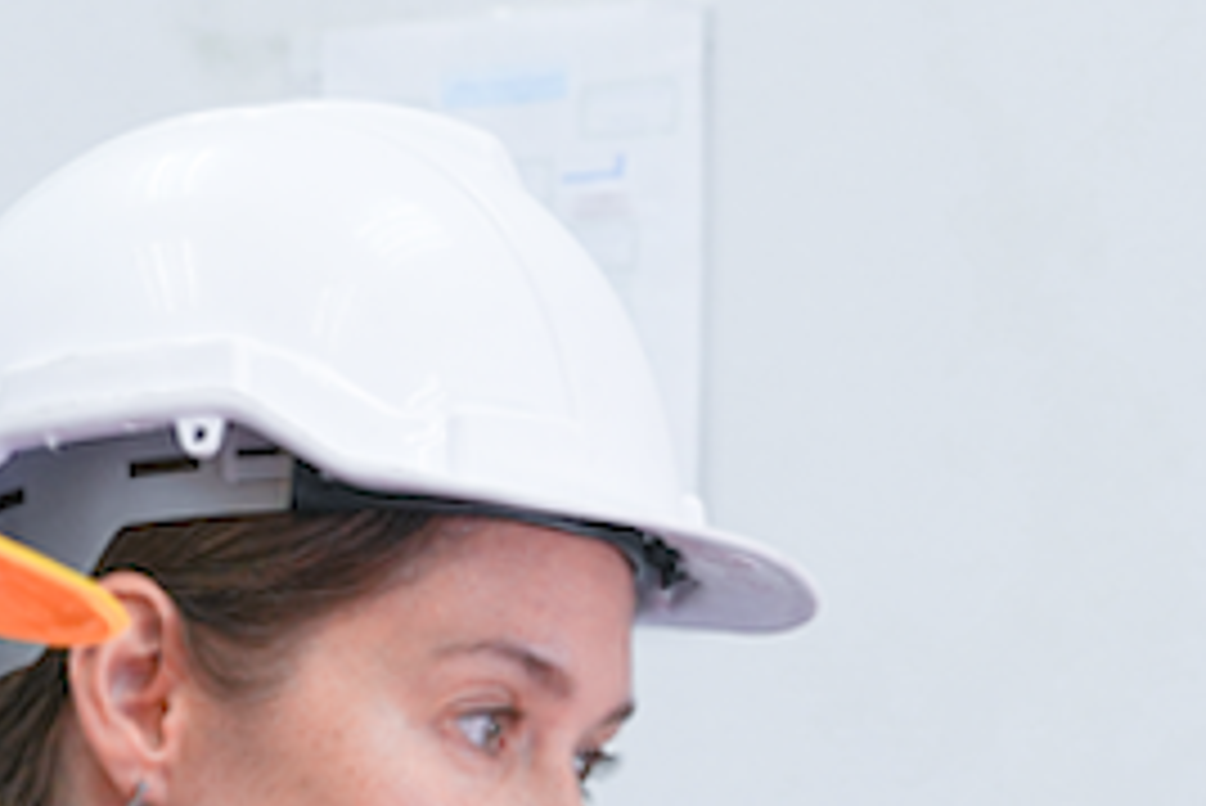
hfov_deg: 12.1
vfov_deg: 7.9
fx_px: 5631
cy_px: 1533
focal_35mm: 168
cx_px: 1174
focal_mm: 36
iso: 400
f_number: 4
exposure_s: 1/100
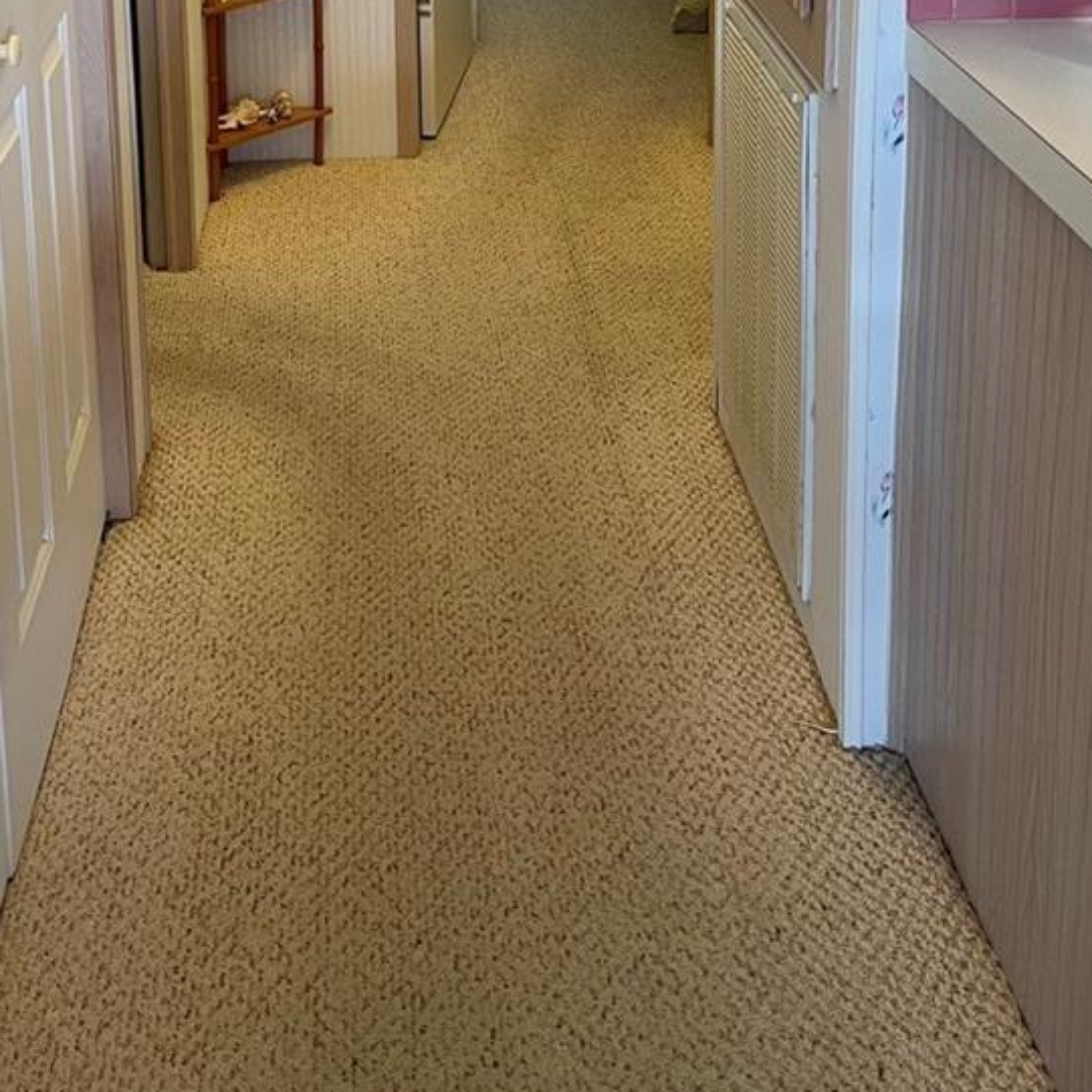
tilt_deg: -11.0
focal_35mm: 49
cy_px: -89
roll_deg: +1.9
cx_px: 414
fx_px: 1749
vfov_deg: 31.1
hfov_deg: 34.5
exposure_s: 1/60
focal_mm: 5.1
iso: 160
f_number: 1.6
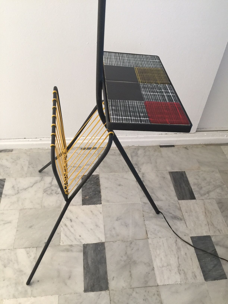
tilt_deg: -43.3
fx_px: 255
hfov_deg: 48.2
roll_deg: -5.2
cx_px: 114
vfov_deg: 61.7
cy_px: 152
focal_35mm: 29
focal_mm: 4.15
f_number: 2.2
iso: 64
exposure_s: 1/33
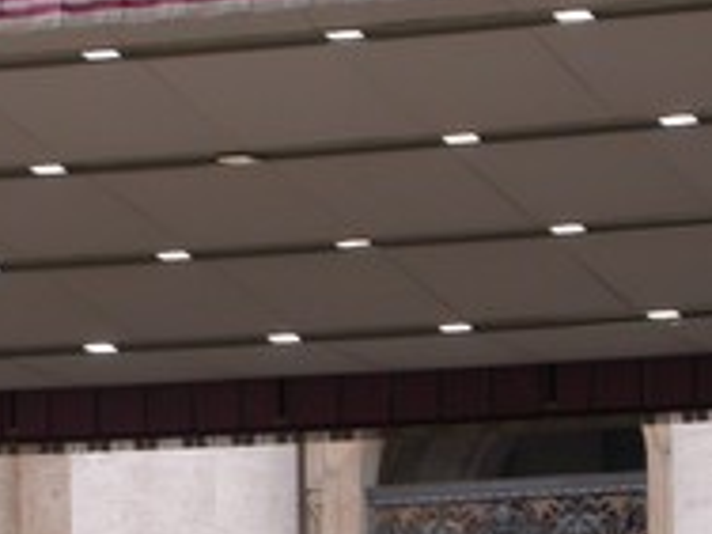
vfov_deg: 4.4
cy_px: 570
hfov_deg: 5.9
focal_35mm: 335
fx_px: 6890
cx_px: 123
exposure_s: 1/58.4
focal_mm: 29.5
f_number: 4.8
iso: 100
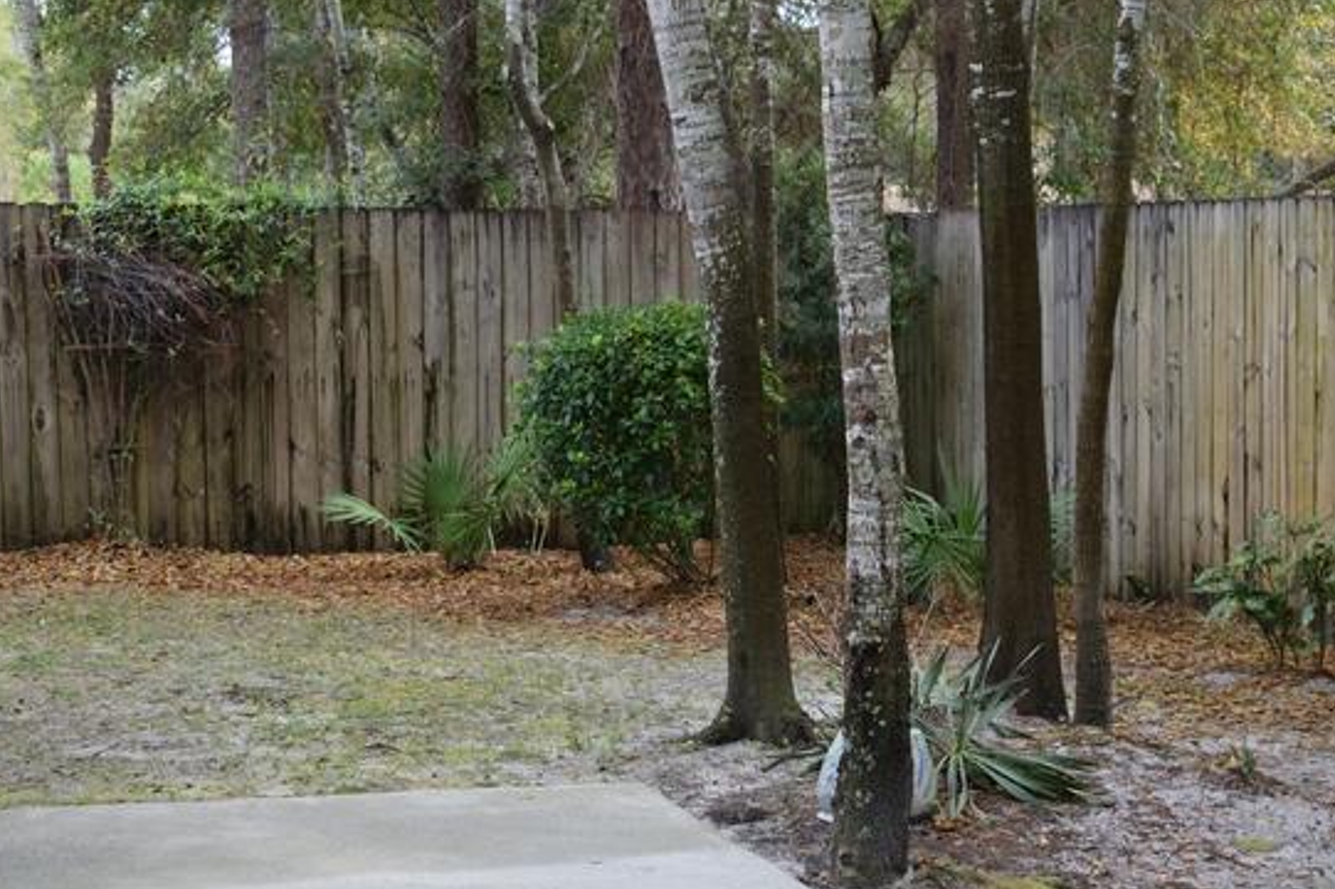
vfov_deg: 19.1
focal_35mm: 71
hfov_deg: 28.5
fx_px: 2631
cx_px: 681
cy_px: 527
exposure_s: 1/250
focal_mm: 32
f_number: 8
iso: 320
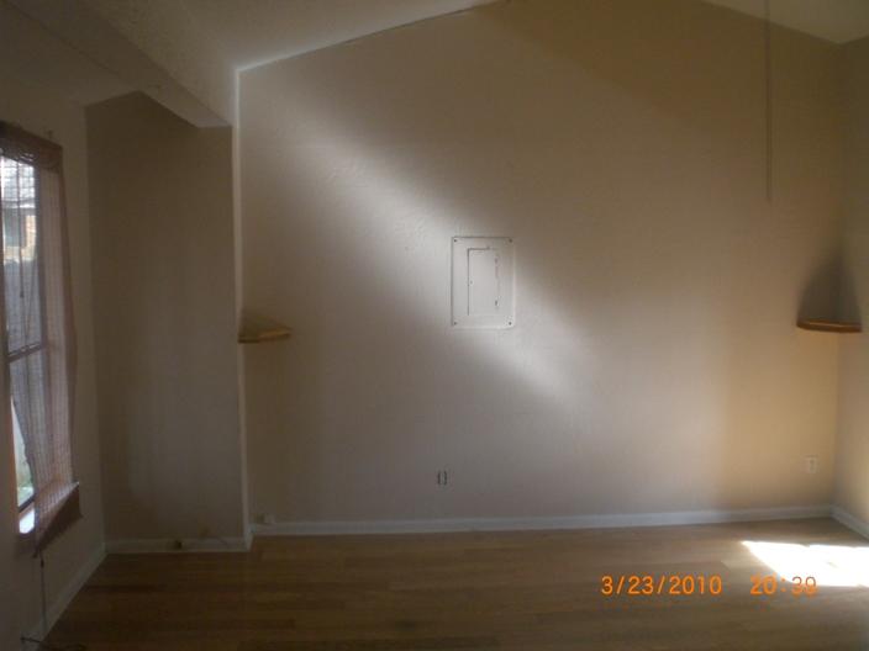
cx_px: 434
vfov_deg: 37.7
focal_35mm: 38
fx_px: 954
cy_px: 326
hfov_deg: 49.0
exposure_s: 1/80
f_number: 3.1
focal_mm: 6.3
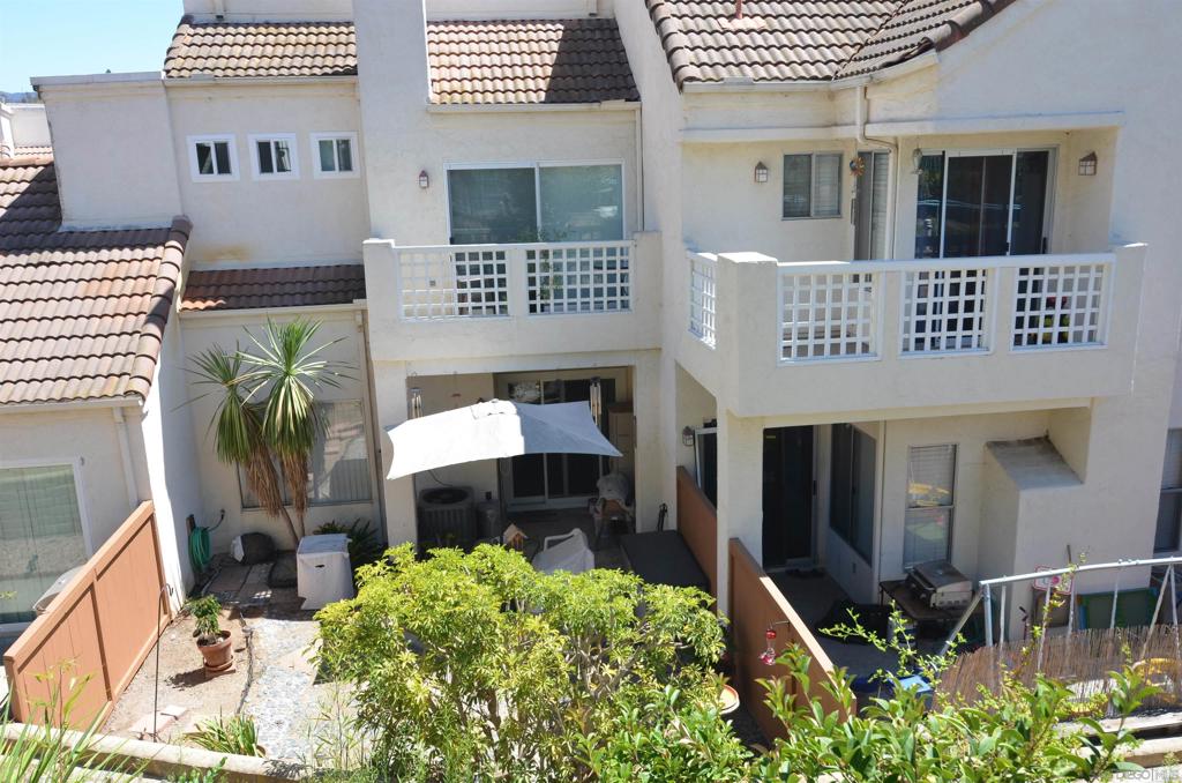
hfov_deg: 62.0
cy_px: 392
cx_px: 591
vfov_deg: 43.4
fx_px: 983
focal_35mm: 30
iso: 200
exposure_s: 1/250
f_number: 8
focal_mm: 20
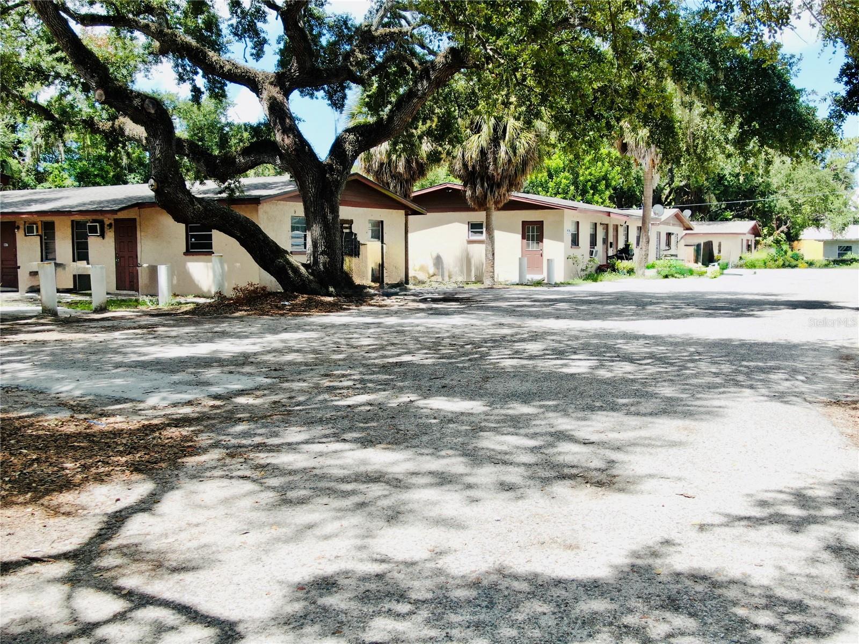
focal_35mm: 37
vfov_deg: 38.7
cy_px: 322
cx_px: 430
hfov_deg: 50.1
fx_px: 918
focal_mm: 6.35
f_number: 3.4
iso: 100
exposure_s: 1/320
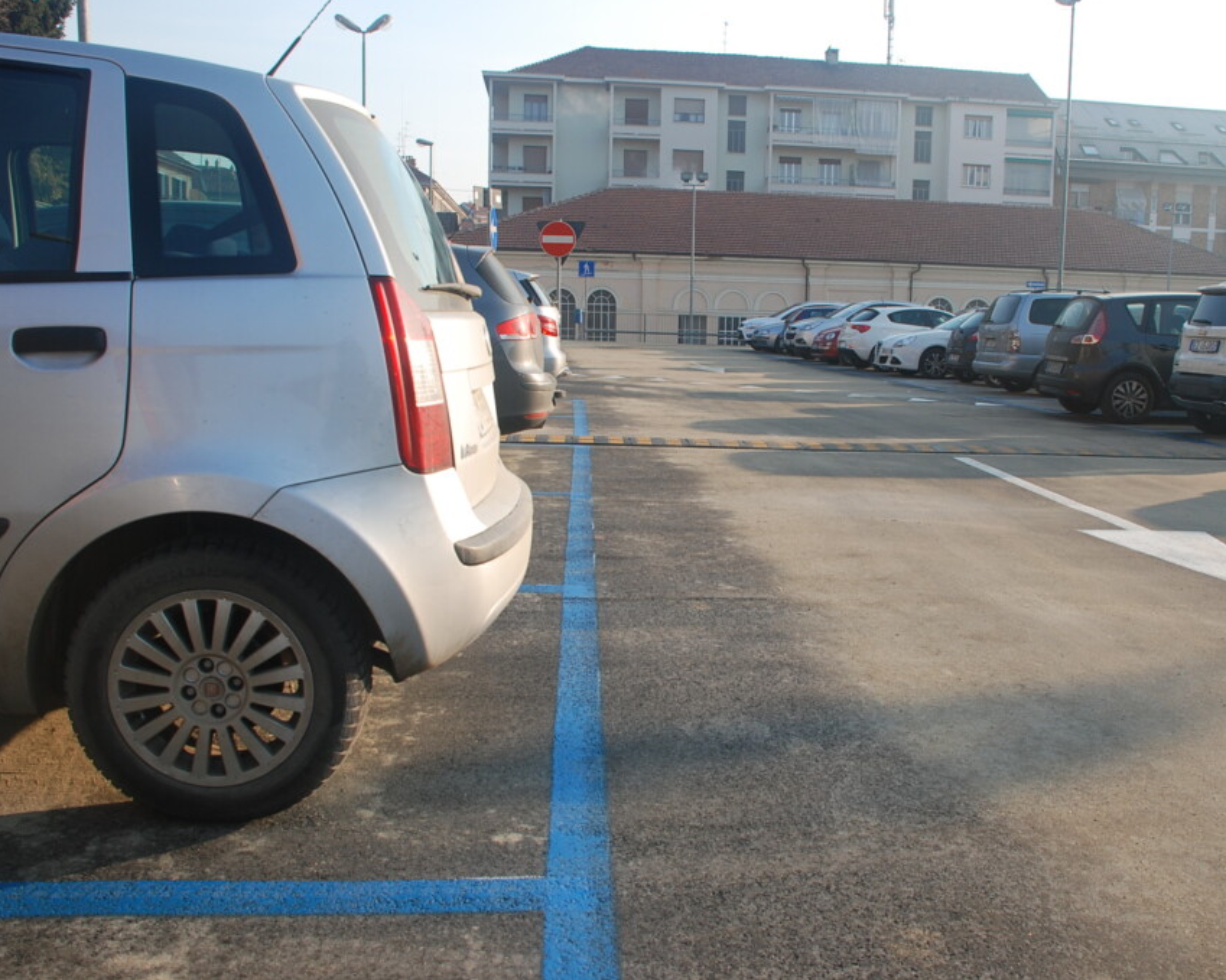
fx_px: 1234
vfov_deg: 43.3
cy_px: 487
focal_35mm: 34
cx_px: 709
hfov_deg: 52.6
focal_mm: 20
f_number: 7.1
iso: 200
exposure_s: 1/200
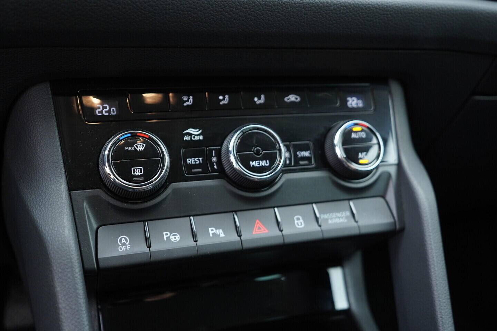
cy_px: 166
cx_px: 248
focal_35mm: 36
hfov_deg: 53.1
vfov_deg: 36.9
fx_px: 497
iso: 400
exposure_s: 1/40
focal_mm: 24
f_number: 2.8
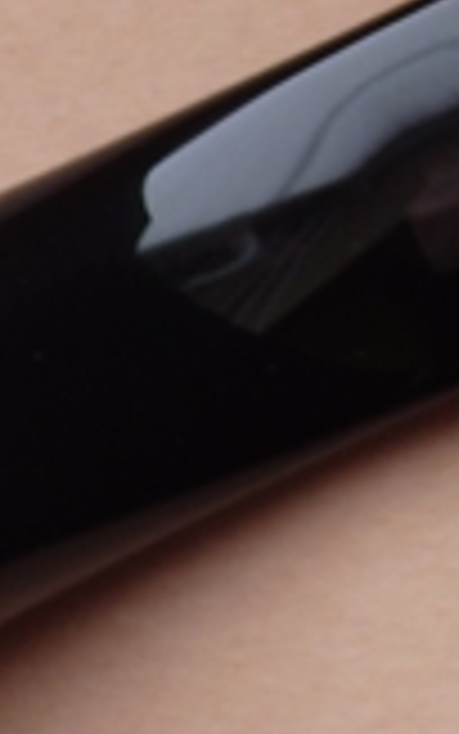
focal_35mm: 313
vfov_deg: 6.7
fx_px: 6259
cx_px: -882
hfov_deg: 4.1
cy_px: 928
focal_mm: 10.8
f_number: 4.2
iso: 125
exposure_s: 1/8
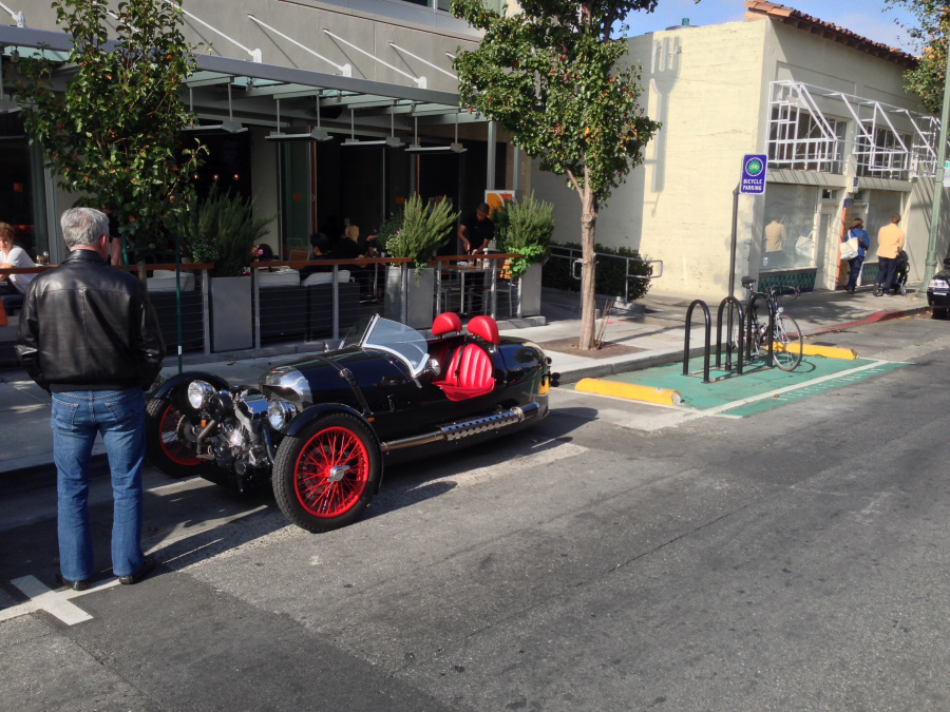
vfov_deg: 42.9
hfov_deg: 55.4
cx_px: 475
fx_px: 906
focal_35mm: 33
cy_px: 356
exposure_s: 1/834
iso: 50
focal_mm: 4.12
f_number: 2.4
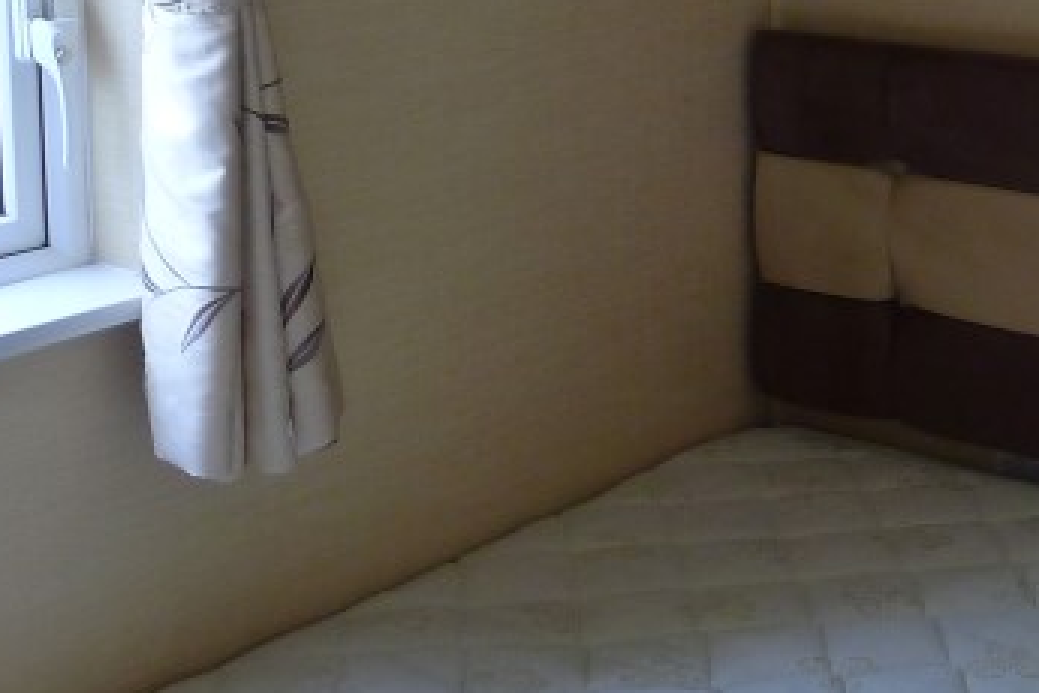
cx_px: 827
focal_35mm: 80
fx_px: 2309
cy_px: -114
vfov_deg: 16.4
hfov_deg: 25.0
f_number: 2
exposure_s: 1/80
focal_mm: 5.1
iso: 125
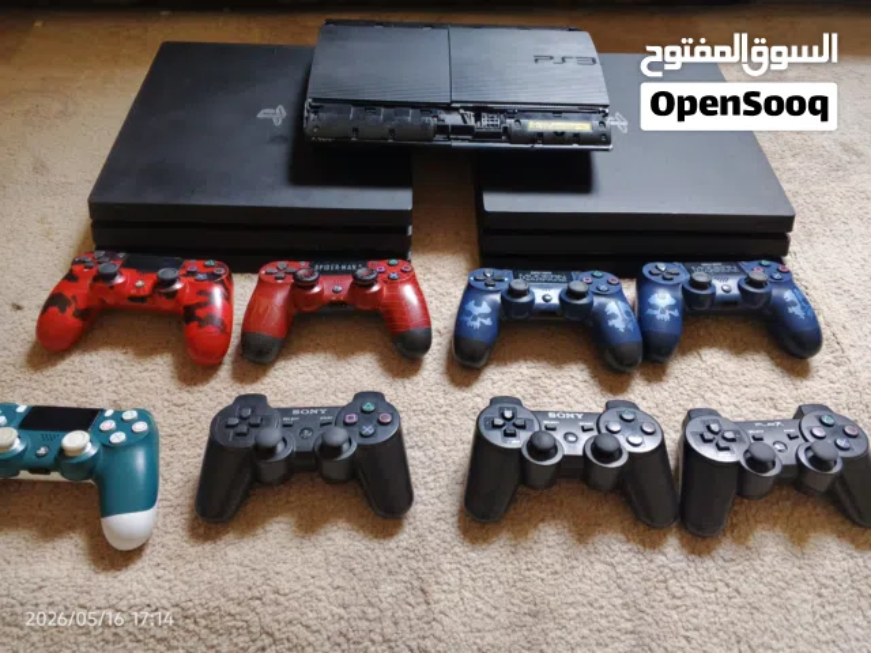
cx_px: 436
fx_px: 579
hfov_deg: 73.9
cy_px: 326
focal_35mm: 23
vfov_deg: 58.9
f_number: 1.6
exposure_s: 1/33.3
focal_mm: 4.09
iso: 975
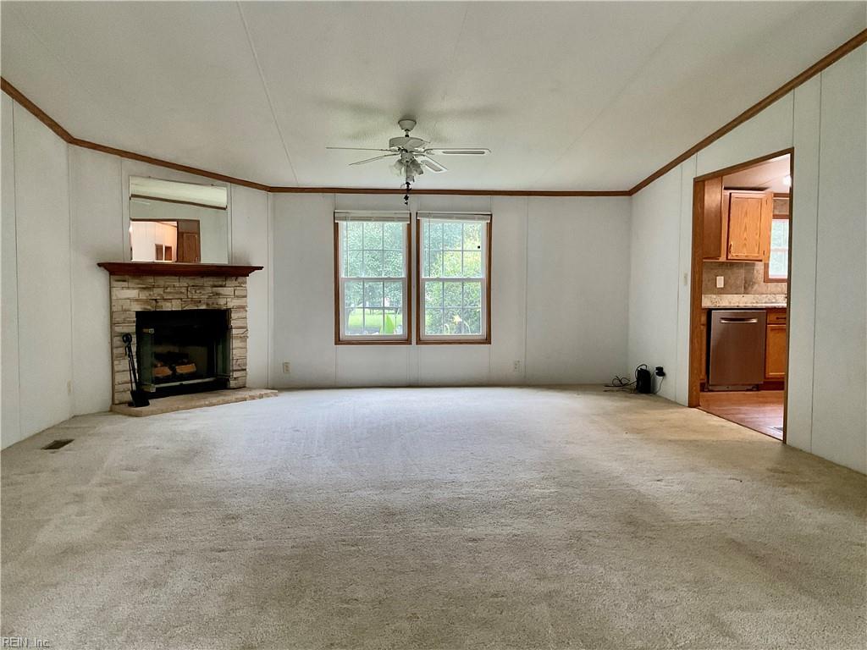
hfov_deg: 61.7
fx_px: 726
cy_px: 325
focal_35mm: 29
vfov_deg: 48.2
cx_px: 434
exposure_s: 1/60
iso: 80
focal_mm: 3
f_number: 1.8
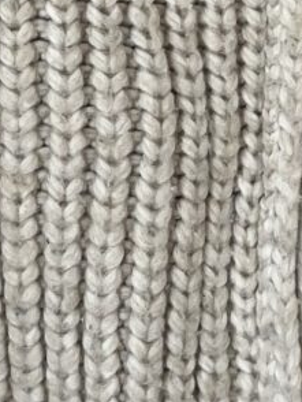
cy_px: -469
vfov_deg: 9.9
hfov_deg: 8.1
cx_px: -102
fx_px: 2102
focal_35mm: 181
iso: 32
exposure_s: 1/145
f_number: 1.6
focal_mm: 5.1
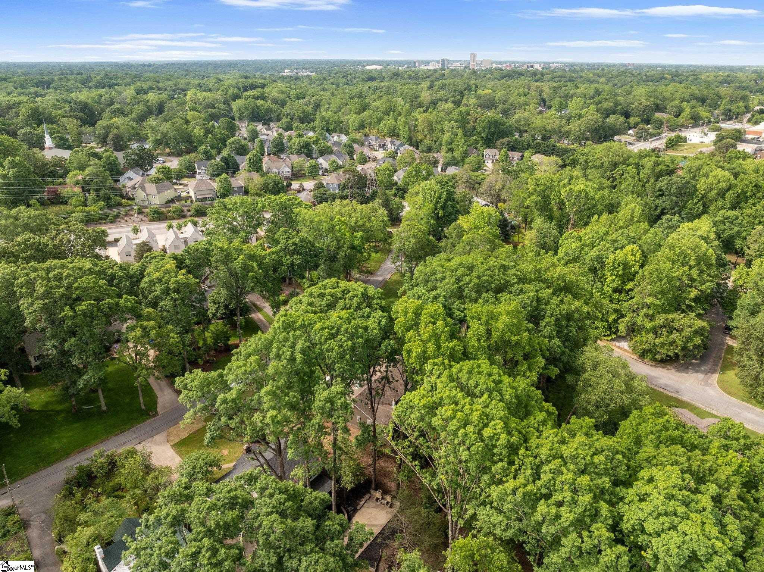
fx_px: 529
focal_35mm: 24
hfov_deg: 71.6
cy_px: 286
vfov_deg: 56.8
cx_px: 382
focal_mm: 12.29
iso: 100
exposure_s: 1/50
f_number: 4.5
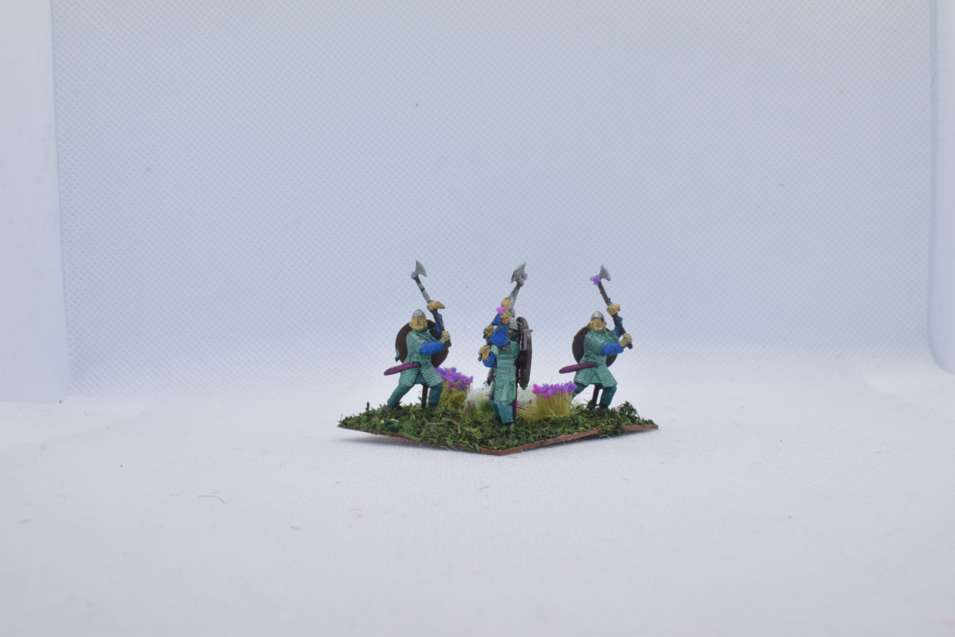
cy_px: 318
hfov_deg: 43.6
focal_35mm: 45
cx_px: 478
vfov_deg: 29.9
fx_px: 1194
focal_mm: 30
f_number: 20
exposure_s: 1/60
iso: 800
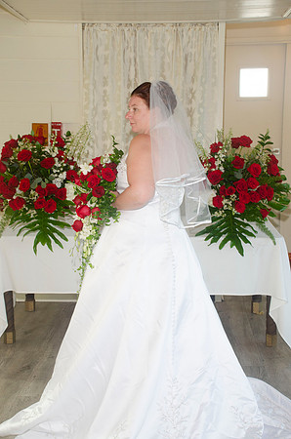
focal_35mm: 48
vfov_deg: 41.2
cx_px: 146
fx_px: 585
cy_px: 220
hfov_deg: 27.9
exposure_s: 1/80
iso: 400
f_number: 5.6
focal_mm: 32
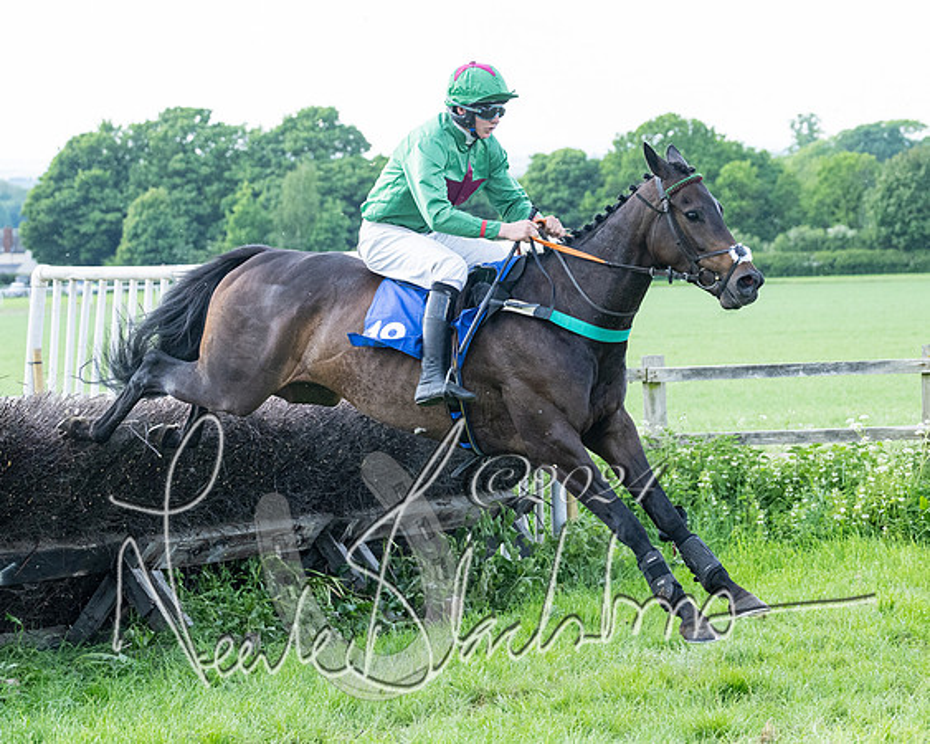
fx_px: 3591
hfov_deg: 14.7
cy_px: 309
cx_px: 367
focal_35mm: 131
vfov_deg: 11.8
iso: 1000
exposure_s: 1/2500
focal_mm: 70
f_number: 4
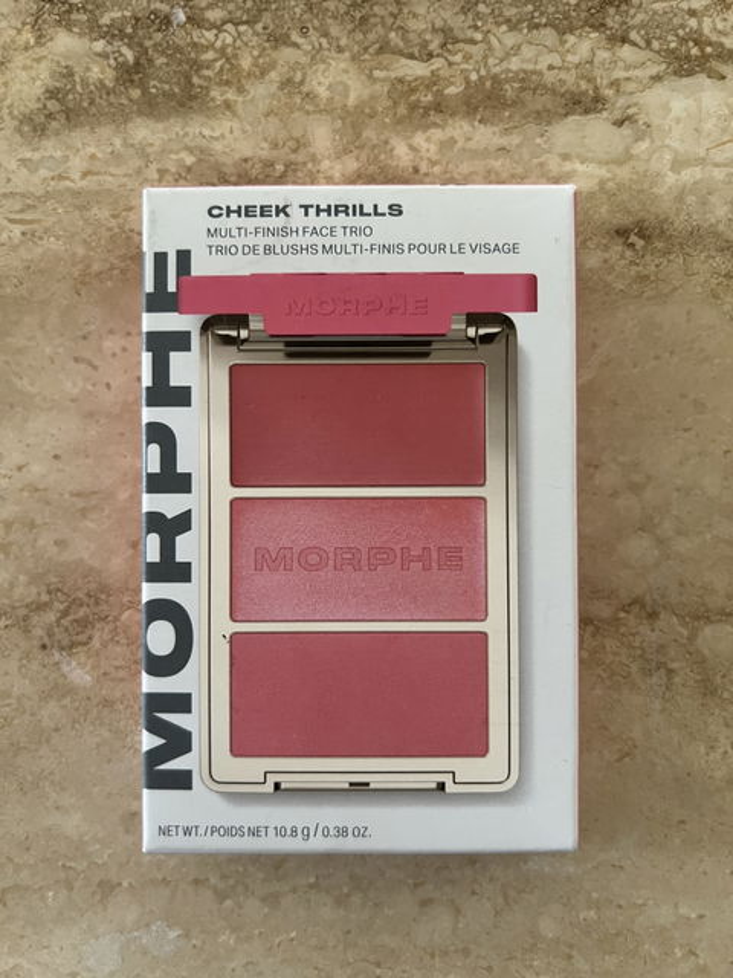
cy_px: 489
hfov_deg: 53.1
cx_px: 366
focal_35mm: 26
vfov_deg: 67.3
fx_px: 734
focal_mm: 5.7
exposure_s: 1/60
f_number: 1.5
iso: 320
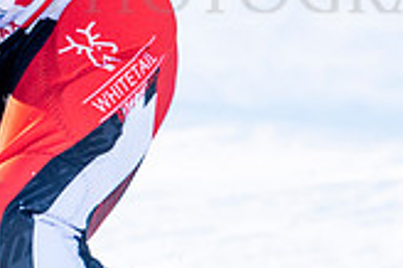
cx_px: 54
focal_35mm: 2268
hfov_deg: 0.9
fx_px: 25363
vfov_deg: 0.6
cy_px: 5
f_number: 8
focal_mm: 560
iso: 1250
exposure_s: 1/2000
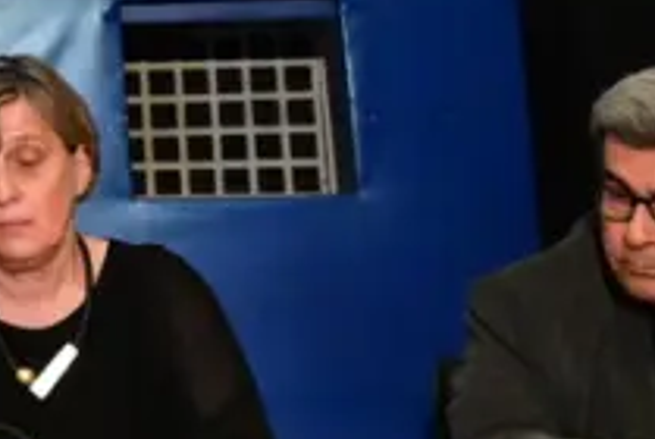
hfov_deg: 13.3
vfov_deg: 9.7
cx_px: -548
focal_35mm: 137
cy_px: -278
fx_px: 2496
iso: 8000
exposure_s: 1/160
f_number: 5
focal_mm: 28
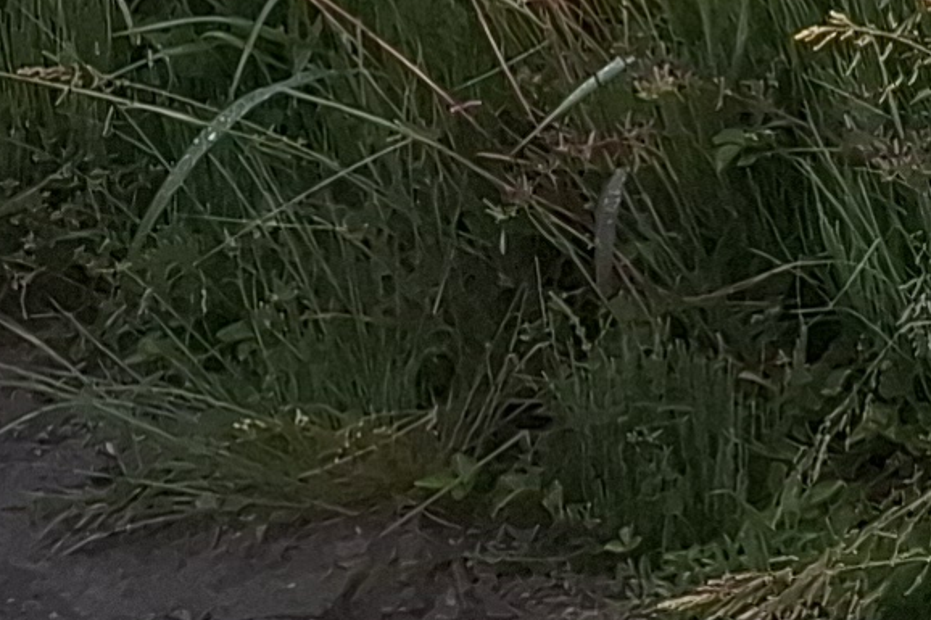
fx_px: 4369
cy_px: -1427
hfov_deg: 10.6
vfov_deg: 7.0
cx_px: 2157
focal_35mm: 169
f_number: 1.8
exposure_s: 1/144
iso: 50
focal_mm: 5.54
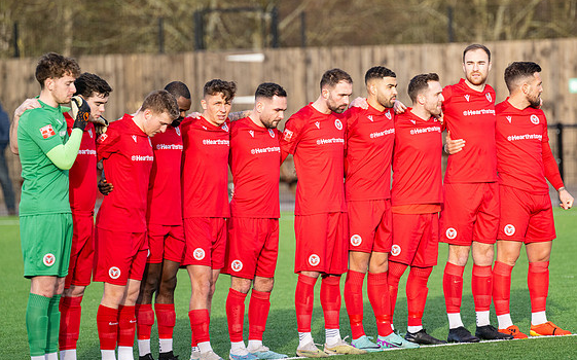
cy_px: 191
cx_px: 322
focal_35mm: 341
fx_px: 5360
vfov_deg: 3.8
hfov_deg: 6.2
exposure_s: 1/1600
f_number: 4
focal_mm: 260
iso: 400
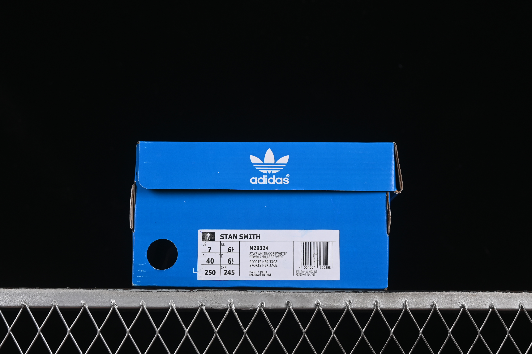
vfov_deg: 18.2
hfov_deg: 27.0
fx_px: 1108
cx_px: 266
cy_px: 177
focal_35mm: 75
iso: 160
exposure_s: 1/100
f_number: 8
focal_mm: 50
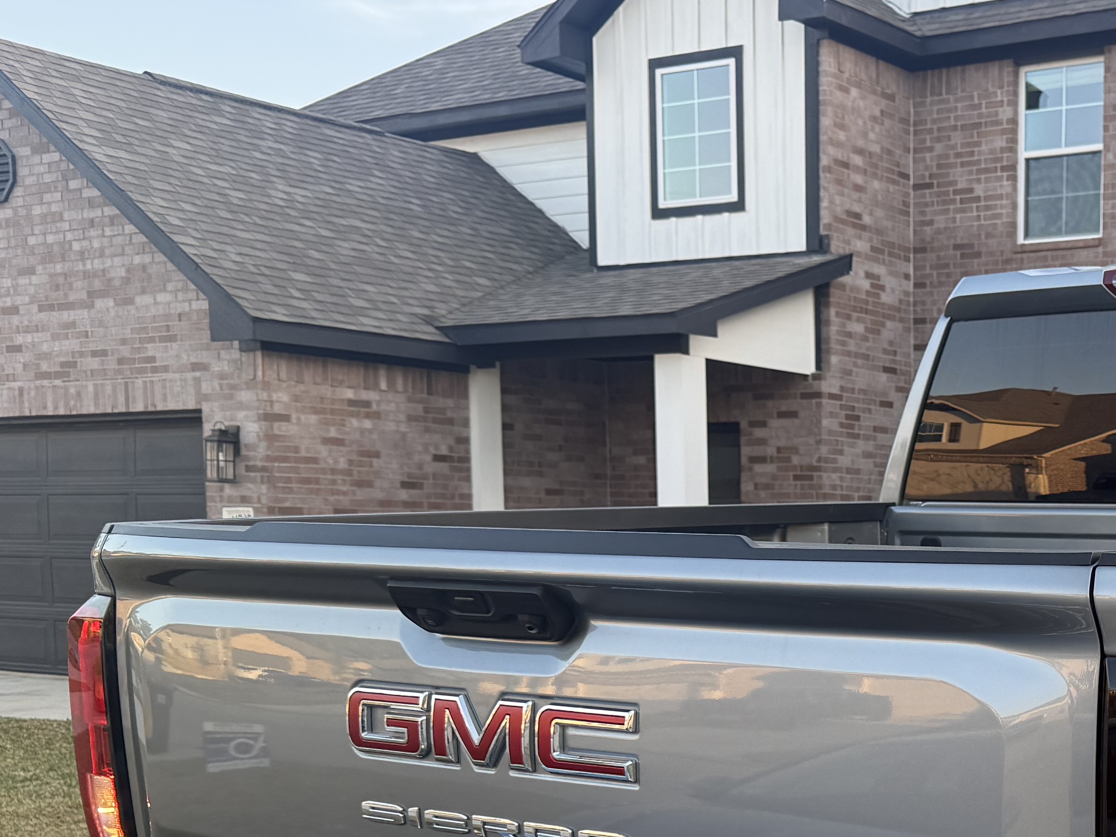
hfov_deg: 32.3
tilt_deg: -2.9
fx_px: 1805
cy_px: 780
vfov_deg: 25.2
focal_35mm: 56
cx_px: 1048
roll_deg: -2.0
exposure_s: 1/383
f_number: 1.78
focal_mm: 6.76
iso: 100
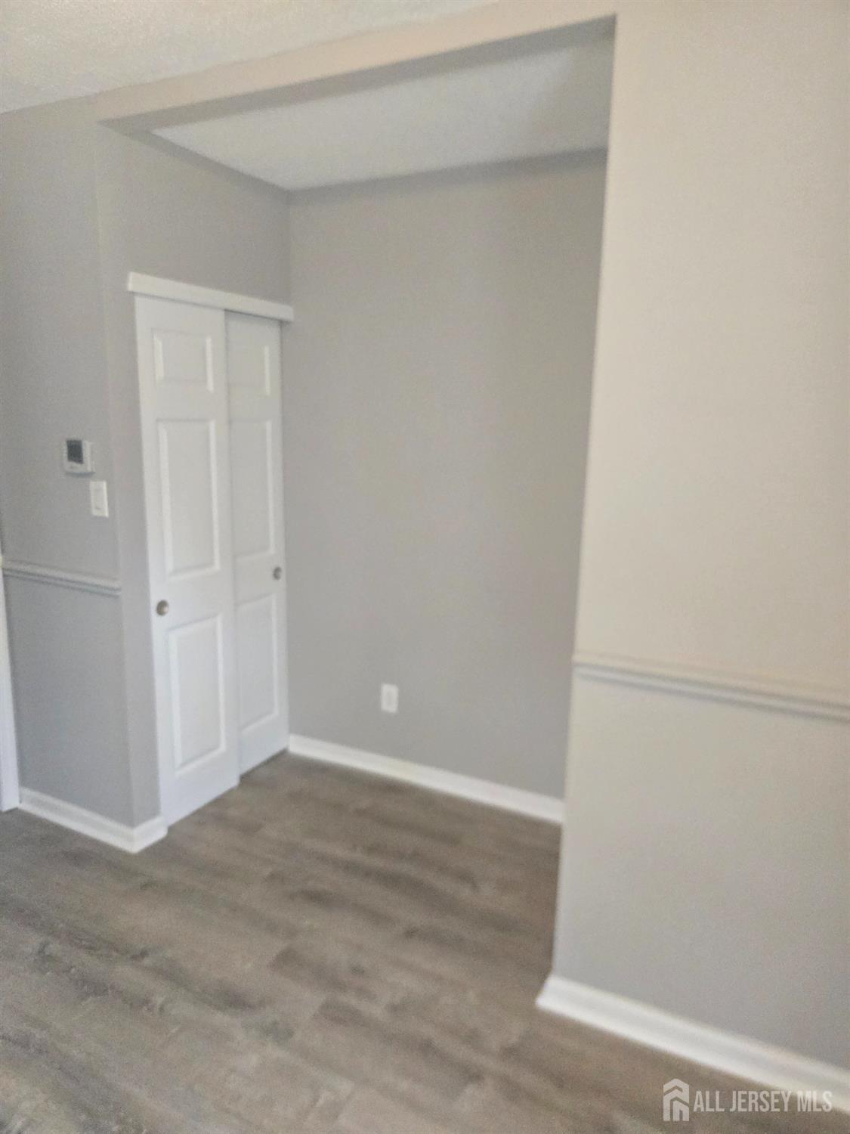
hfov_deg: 58.9
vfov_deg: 73.9
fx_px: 753
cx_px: 425
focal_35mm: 23
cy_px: 567
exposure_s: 1/120
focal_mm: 5.4
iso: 800
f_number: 1.8
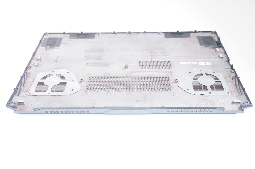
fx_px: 287
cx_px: 128
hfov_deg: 48.0
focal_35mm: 40
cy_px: 84
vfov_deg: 33.0
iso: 640
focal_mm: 27
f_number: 5
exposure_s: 1/50
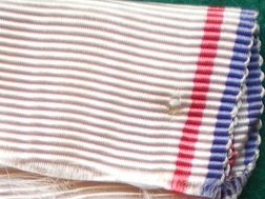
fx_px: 1156
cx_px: 54
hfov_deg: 13.0
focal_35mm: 151
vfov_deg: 9.4
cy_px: 336
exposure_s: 1/50
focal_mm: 6.3
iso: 80
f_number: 3.1
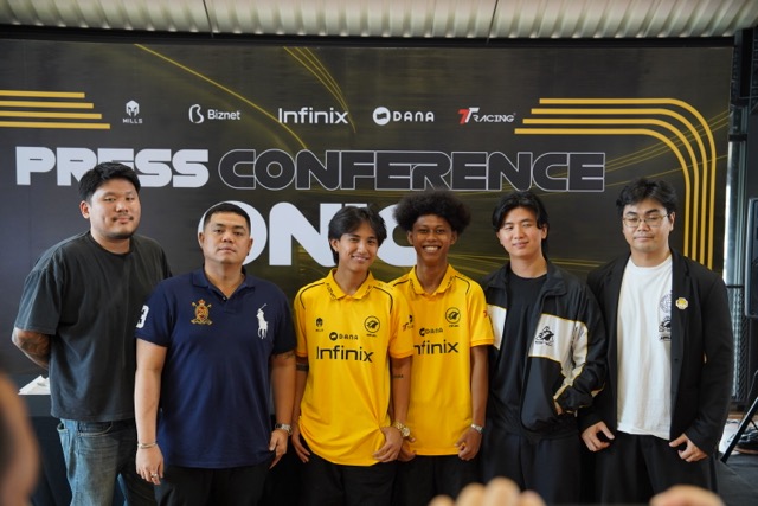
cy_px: 253
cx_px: 379
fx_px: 990
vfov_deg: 28.7
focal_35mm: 47
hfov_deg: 41.9
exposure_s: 1/200
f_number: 3.5
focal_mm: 47
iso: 800
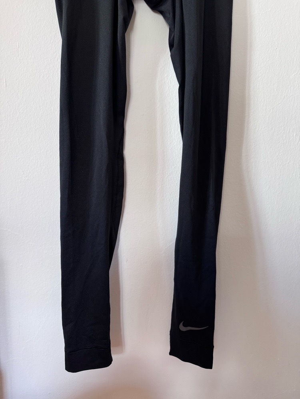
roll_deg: -0.9
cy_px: 200
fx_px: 277
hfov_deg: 56.8
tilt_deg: -7.1
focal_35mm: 24
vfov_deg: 71.6
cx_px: 150
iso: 200
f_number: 1.78
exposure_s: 1/72
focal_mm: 6.76
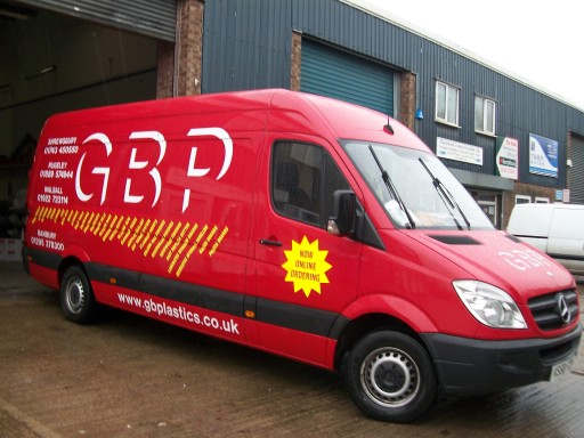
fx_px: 607
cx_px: 292
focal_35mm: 36
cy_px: 219
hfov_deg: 51.4
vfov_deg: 39.7
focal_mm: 6
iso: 80
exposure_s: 1/80
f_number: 2.7
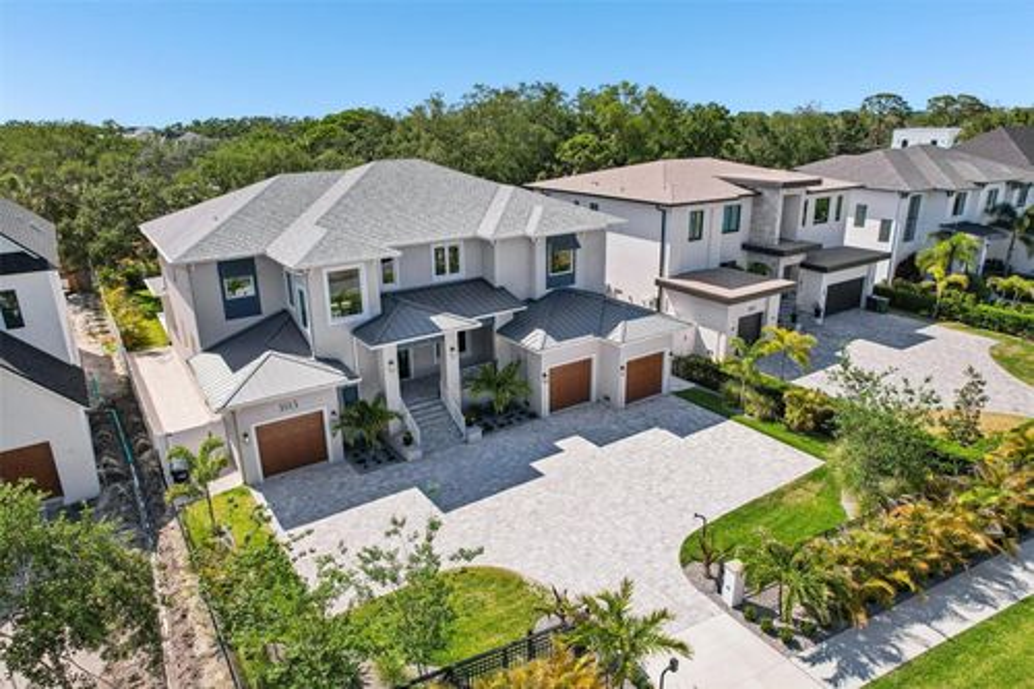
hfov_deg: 78.6
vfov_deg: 57.2
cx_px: 517
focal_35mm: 22
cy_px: 344
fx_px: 632
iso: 110
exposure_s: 1/2000
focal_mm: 8.4
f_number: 2.8
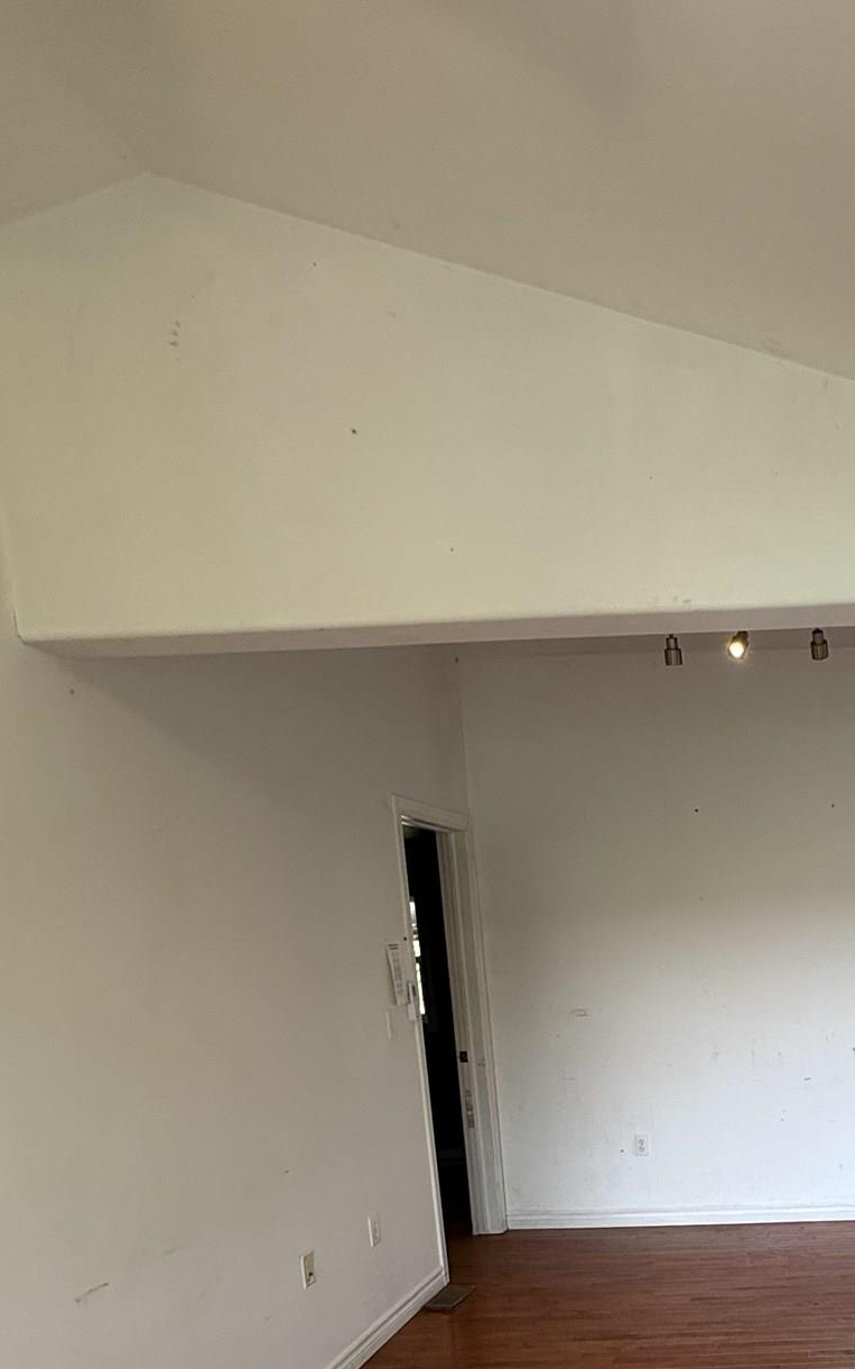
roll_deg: +2.7
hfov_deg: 39.9
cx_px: 826
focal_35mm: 28
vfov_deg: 60.8
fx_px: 1044
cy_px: 1103
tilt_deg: -8.6
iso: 125
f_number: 2.2
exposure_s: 1/120
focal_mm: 2.22
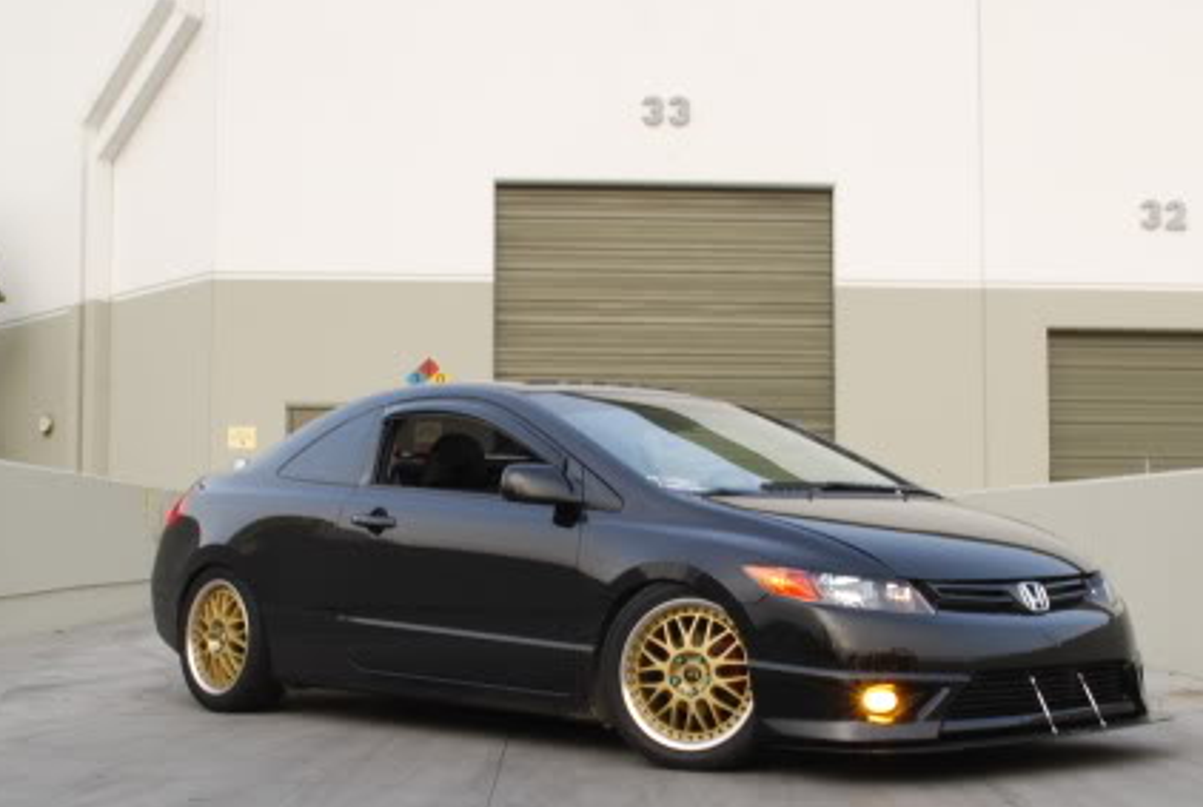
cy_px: 573
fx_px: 1975
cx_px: 666
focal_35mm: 59
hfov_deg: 33.8
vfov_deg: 22.9
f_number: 20
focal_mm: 26
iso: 100
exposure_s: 1/2
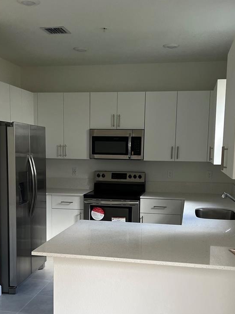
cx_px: 114
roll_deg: -1.5
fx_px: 389
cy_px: 189
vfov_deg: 43.6
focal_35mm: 43
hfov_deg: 33.6
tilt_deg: -5.1
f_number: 1.5
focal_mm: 5.7
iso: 250
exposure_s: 1/60
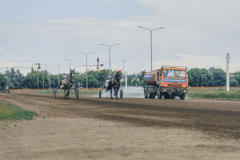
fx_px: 708
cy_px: 80
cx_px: 120
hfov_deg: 19.2
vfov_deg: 12.9
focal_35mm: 106
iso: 50
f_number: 4
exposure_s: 1/800
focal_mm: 70
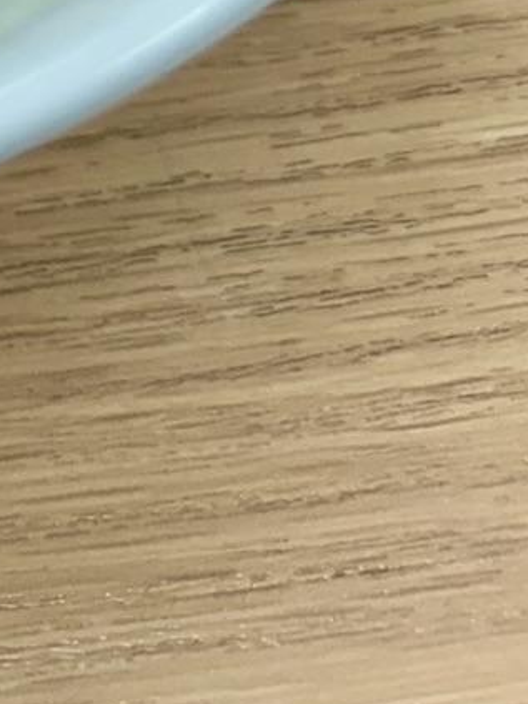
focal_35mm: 123
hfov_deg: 10.7
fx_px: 2503
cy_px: -885
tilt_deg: -38.9
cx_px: -616
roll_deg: +8.0
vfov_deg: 12.9
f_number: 1.5
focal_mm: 5.7
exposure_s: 1/100
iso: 64
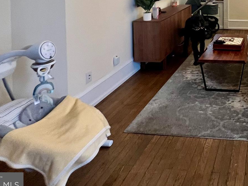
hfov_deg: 50.3
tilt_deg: -1.9
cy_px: -19
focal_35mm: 30
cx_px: 240
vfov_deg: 38.6
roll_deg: +0.5
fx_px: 215
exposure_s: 1/60
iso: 160
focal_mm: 1.57
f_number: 1.8
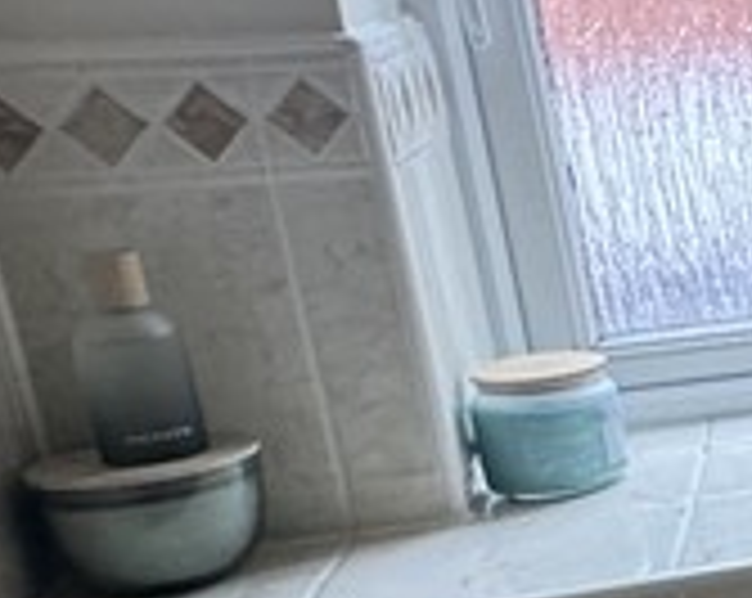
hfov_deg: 12.6
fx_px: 1866
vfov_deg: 18.2
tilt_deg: -14.6
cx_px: 2089
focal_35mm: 84
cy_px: 310
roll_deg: +1.4
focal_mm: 2.22
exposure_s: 1/99
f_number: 2.2
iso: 250
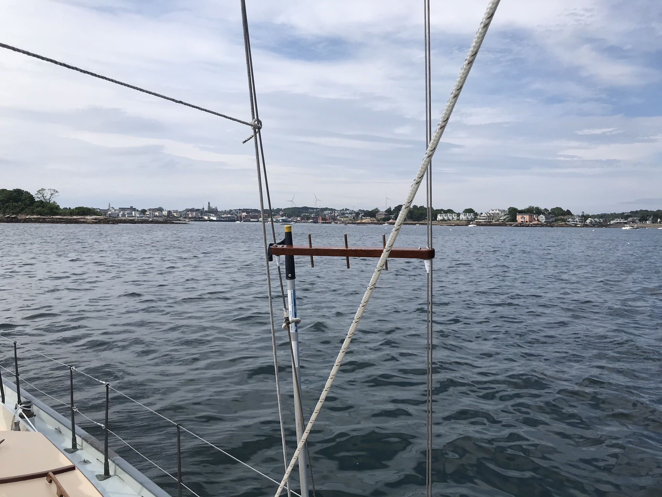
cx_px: 331
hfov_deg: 63.4
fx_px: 535
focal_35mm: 28
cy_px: 248
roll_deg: +0.0
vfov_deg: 49.7
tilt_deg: -2.8
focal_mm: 3.99
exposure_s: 1/4167
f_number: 1.8
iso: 20
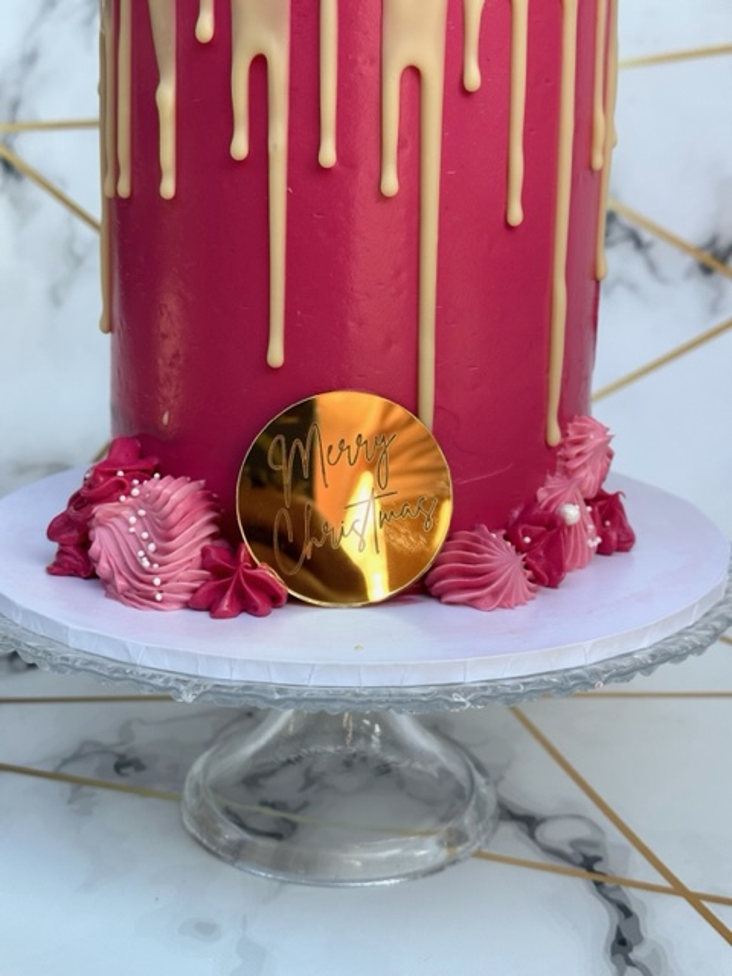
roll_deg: -1.2
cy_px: 488
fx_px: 1353
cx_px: 366
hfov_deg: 30.3
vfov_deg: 39.7
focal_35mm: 48
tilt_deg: -15.3
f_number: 1.78
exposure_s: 1/318
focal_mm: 6.86
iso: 64
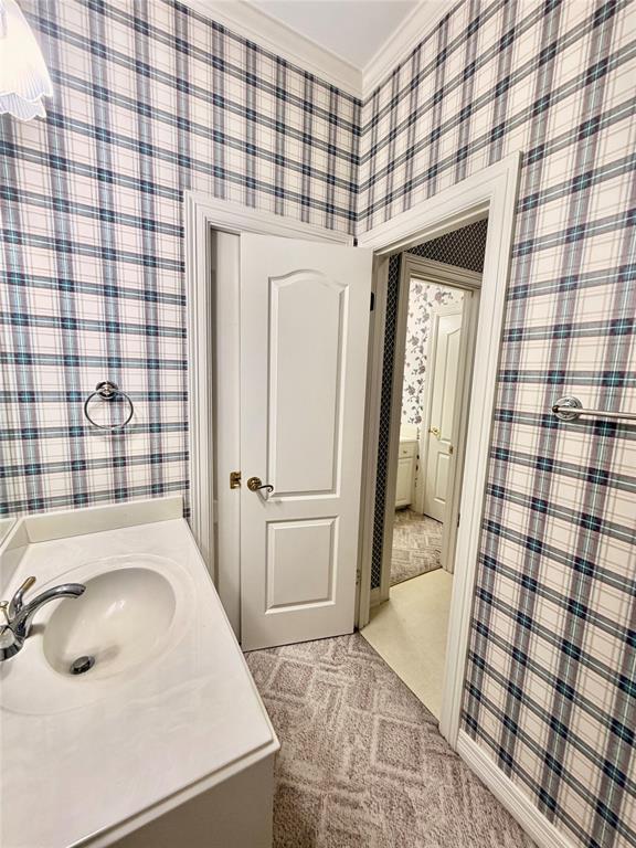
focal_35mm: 14
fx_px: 343
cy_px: 424
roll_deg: -3.2
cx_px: 318
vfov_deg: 102.1
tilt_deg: -8.2
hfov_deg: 85.7
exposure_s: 1/120
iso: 200
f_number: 2.2
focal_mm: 2.22
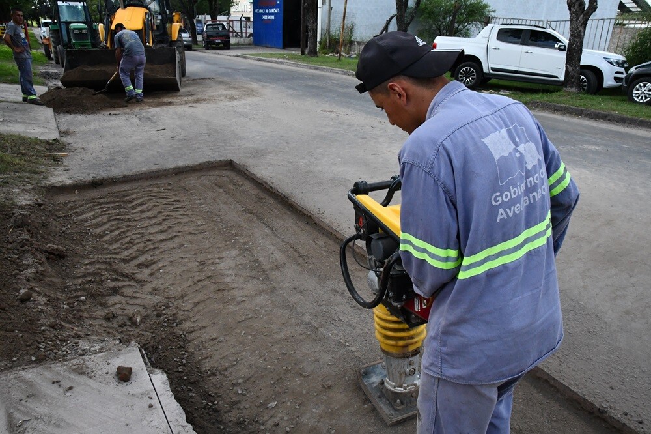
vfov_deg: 51.3
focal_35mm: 25
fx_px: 452
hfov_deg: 71.5
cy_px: 217
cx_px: 326
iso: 3200
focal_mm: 17
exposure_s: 1/800
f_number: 14
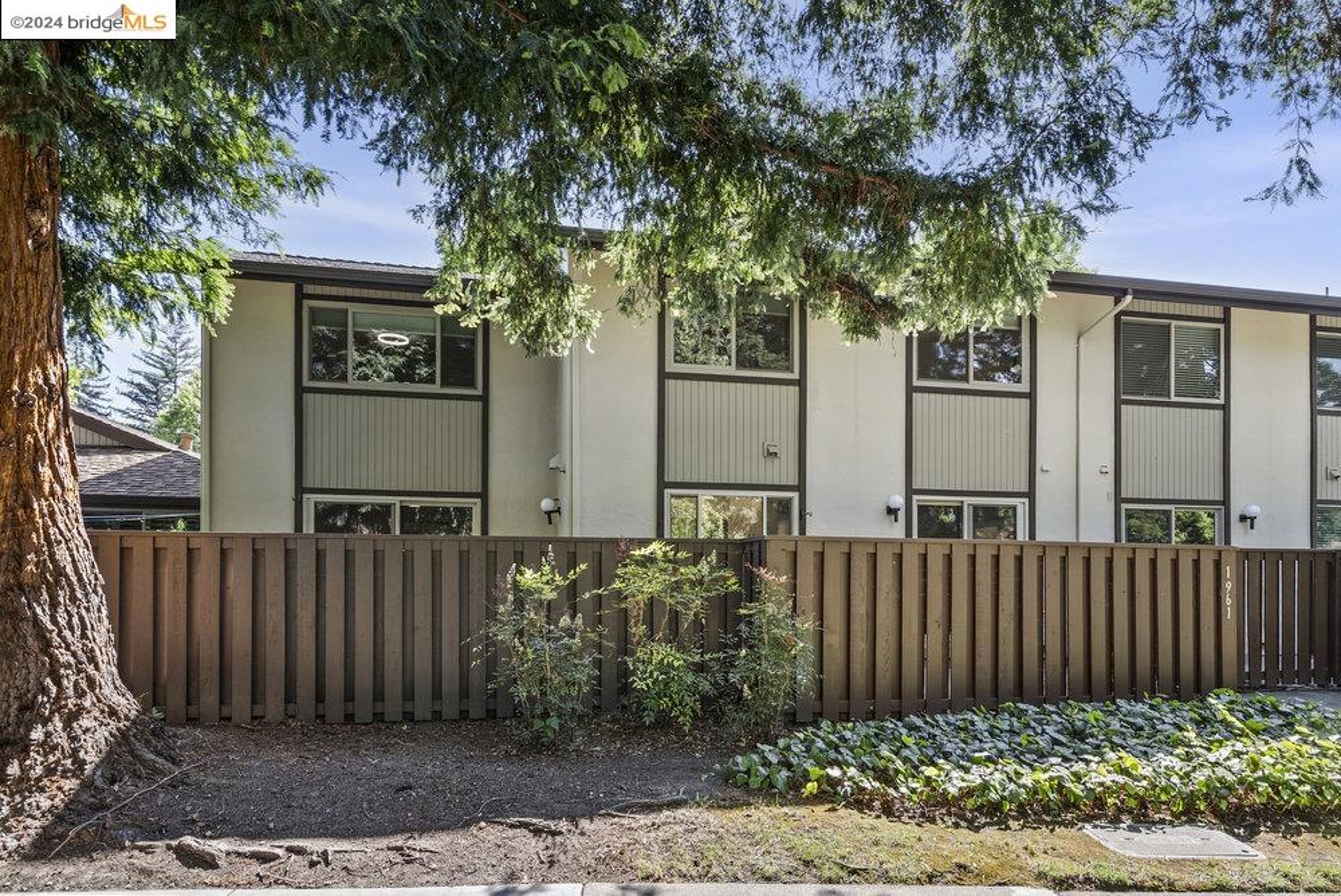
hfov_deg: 83.9
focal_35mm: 20
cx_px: 670
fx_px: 745
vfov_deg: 62.0
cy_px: 448
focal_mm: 20
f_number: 8
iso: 640
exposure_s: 1/30
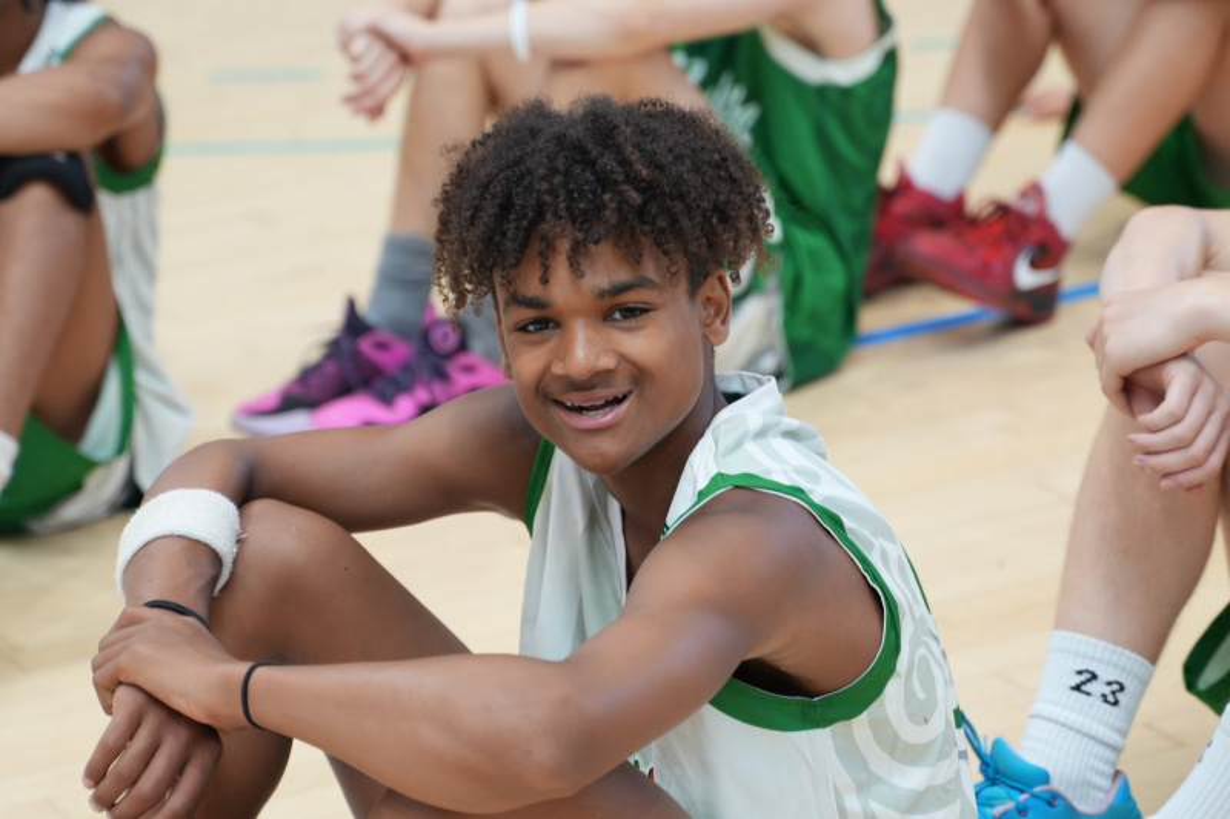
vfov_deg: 12.2
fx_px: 3843
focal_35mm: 112
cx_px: 615
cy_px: 410
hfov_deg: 18.2
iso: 640
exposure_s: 1/320
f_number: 2.8
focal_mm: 75
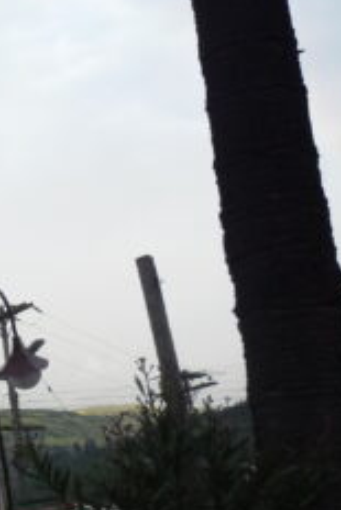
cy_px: 277
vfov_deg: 23.6
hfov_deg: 14.1
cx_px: -273
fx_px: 1220
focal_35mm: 86
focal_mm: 5.2
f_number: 4
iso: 100
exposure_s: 1/160
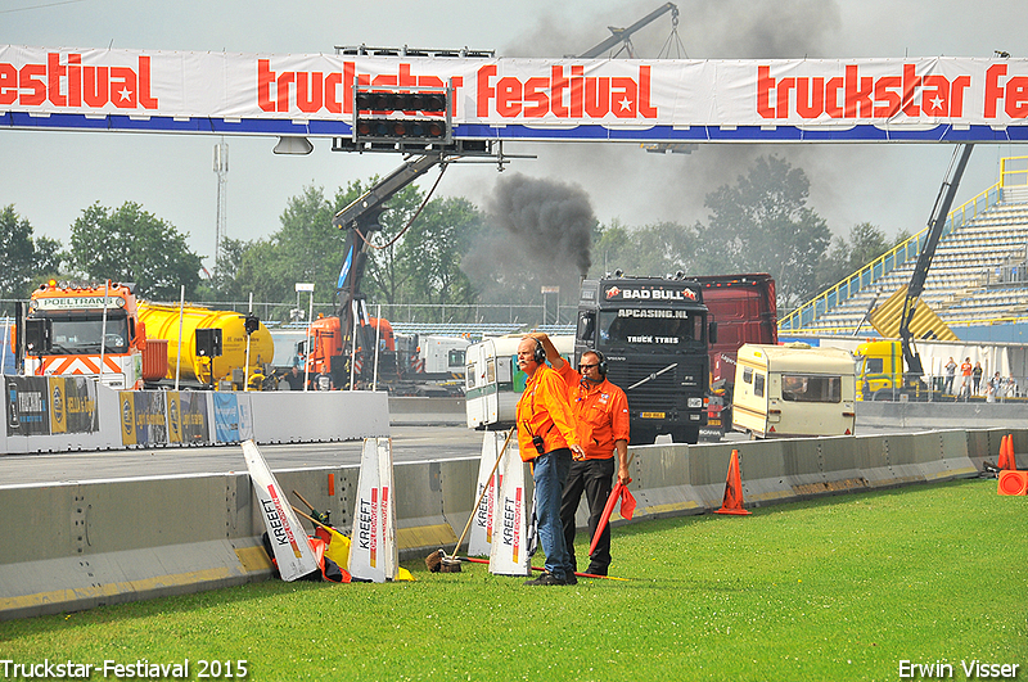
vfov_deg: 4.8
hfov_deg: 7.2
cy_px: 341
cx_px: 514
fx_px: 8127
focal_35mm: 285
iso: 400
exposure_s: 1/640
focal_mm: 190
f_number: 8
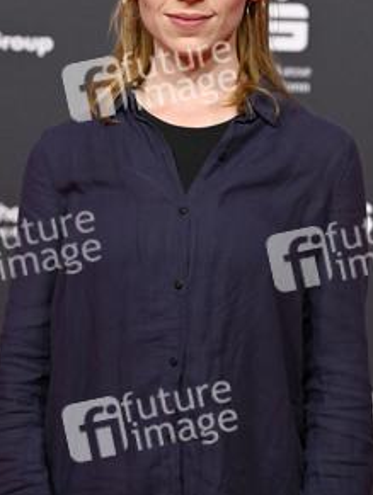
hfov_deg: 9.7
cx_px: 199
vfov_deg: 12.9
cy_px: 167
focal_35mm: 153
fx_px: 2193
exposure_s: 1/200
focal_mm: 116
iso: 1000
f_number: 5
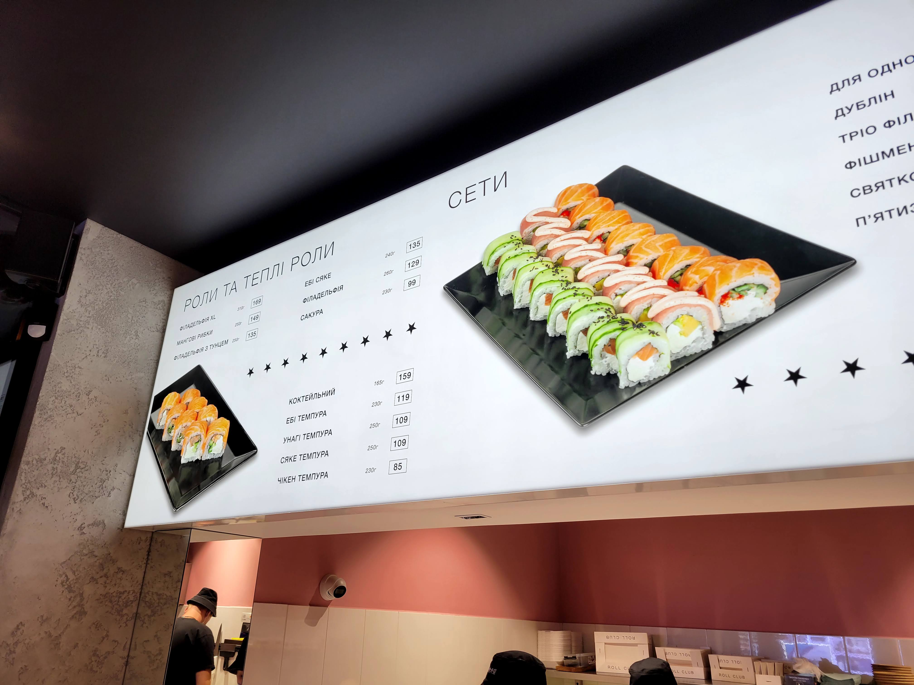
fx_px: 687
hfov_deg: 67.3
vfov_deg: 53.1
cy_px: 342
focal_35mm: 26
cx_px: 457
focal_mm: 5.4
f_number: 1.8
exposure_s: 1/100
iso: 64
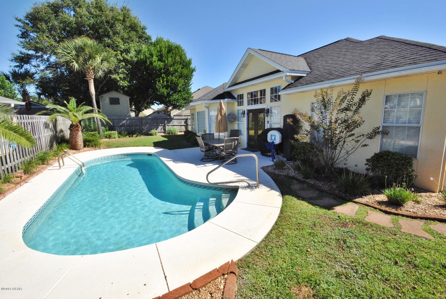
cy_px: 150
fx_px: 186
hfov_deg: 100.3
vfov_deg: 77.5
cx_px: 223
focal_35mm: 15
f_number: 16
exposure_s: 1/200
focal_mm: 10
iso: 400
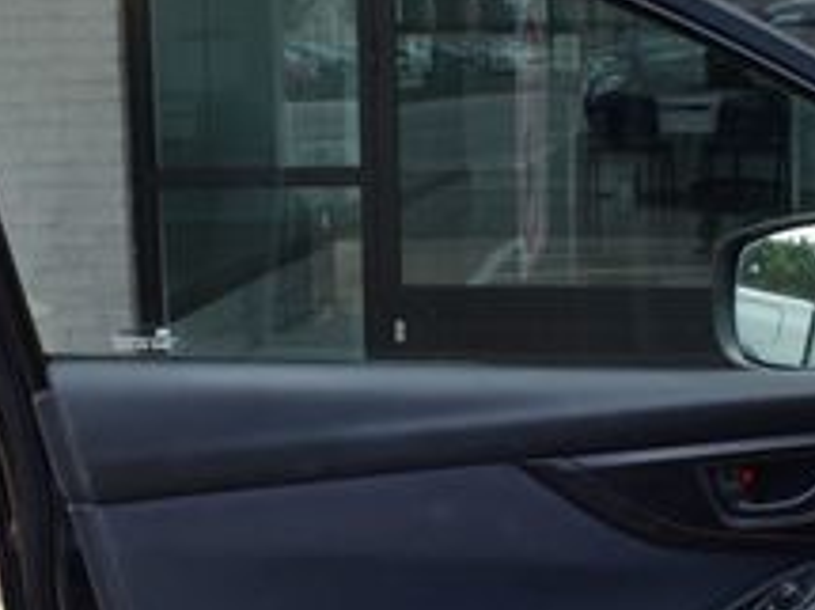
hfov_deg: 22.8
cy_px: 546
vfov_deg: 16.9
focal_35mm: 86
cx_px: 466
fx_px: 2024
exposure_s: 1/250
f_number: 10
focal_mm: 20
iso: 400
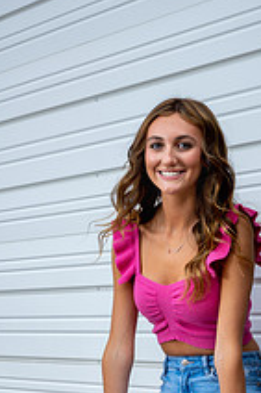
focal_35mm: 85
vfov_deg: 23.0
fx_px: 926
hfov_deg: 16.0
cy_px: 391
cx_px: 91
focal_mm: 40
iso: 100
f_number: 6.3
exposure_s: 1/160
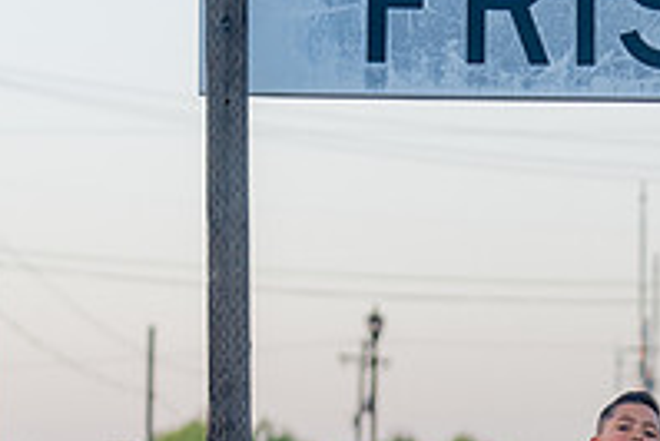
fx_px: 4385
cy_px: 542
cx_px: 713
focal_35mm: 239
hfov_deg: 8.5
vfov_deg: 5.7
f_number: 2.8
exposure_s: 1/320
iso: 500
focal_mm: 82
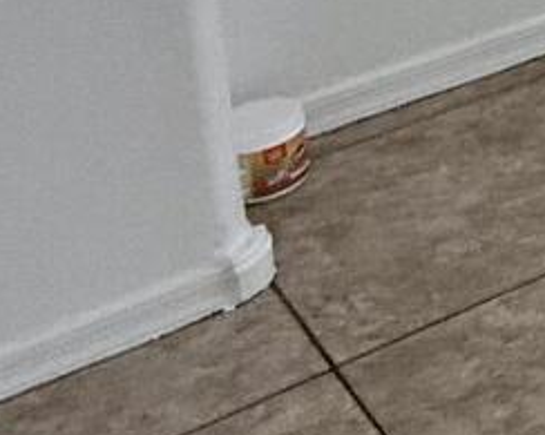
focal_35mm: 112
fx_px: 1806
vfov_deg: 11.8
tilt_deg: -11.8
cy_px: -515
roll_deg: -3.4
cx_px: 1622
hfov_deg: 11.1
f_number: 2.2
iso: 125
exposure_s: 1/120
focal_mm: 2.22
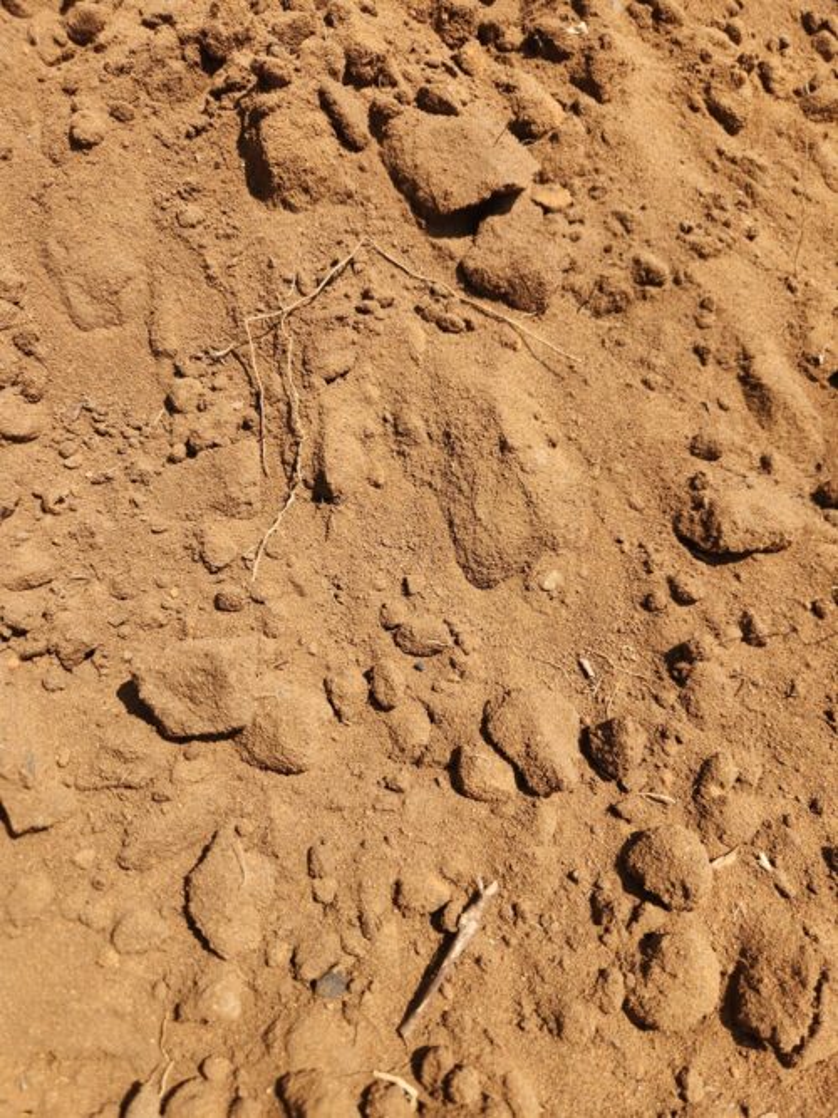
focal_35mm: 23
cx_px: 419
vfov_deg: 73.9
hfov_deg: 58.9
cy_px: 559
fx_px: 743
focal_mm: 5.4
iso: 20
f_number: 1.8
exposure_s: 1/1055
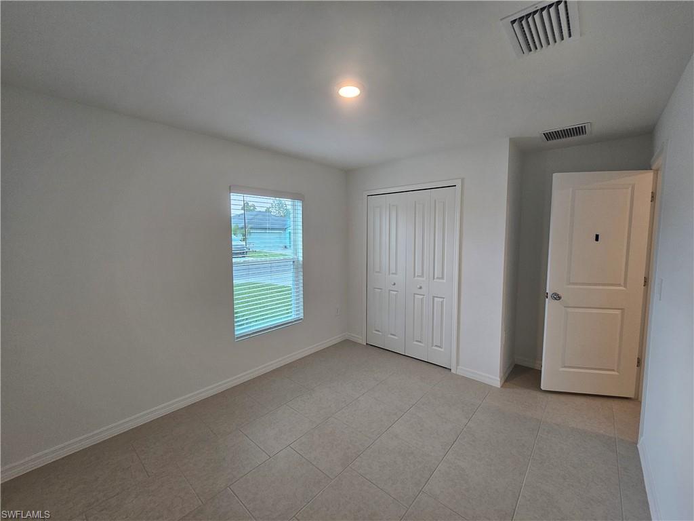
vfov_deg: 89.9
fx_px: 261
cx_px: 347
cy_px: 260
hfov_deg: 106.2
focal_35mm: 13
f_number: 2.2
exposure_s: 1/60
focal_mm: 2.2
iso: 80
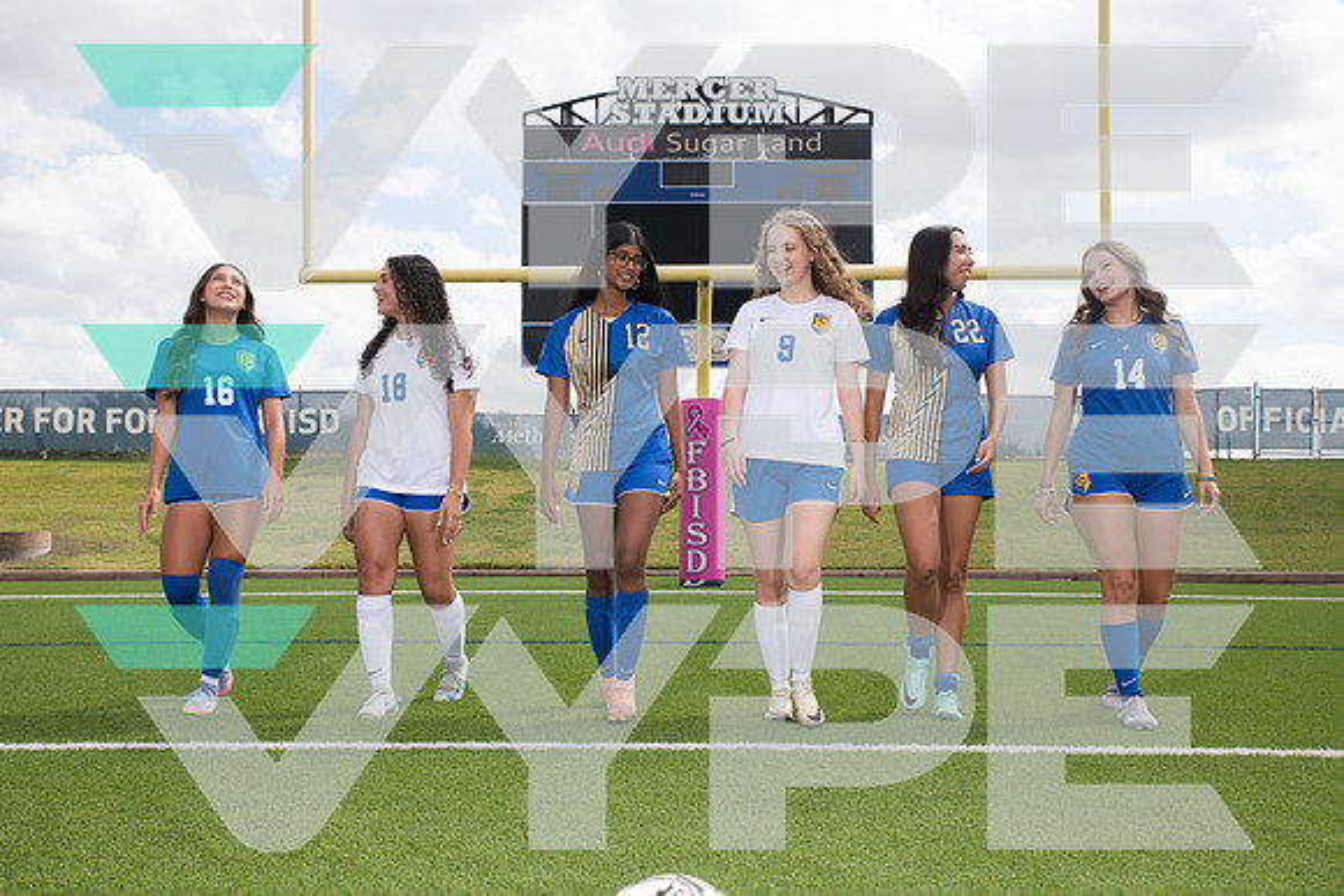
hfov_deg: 48.4
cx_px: 672
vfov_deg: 33.4
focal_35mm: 40
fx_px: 1494
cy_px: 448
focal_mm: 40
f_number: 7.1
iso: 125
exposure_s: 1/400
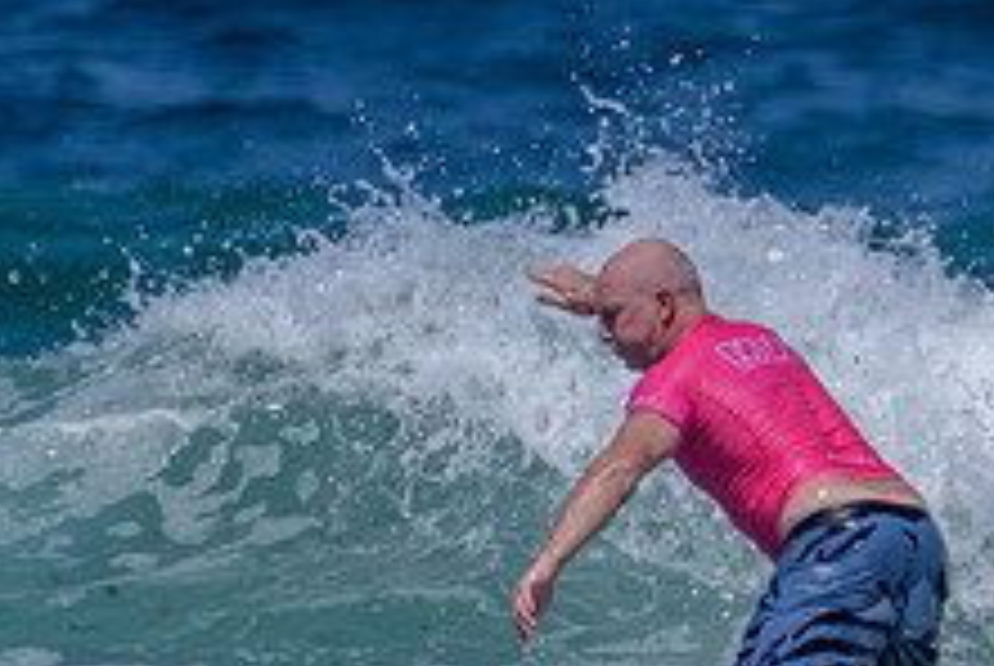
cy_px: 644
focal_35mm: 2835
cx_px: 799
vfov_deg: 0.5
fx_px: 78381
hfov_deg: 0.7
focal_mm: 800
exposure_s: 1/2000
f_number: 11
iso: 500
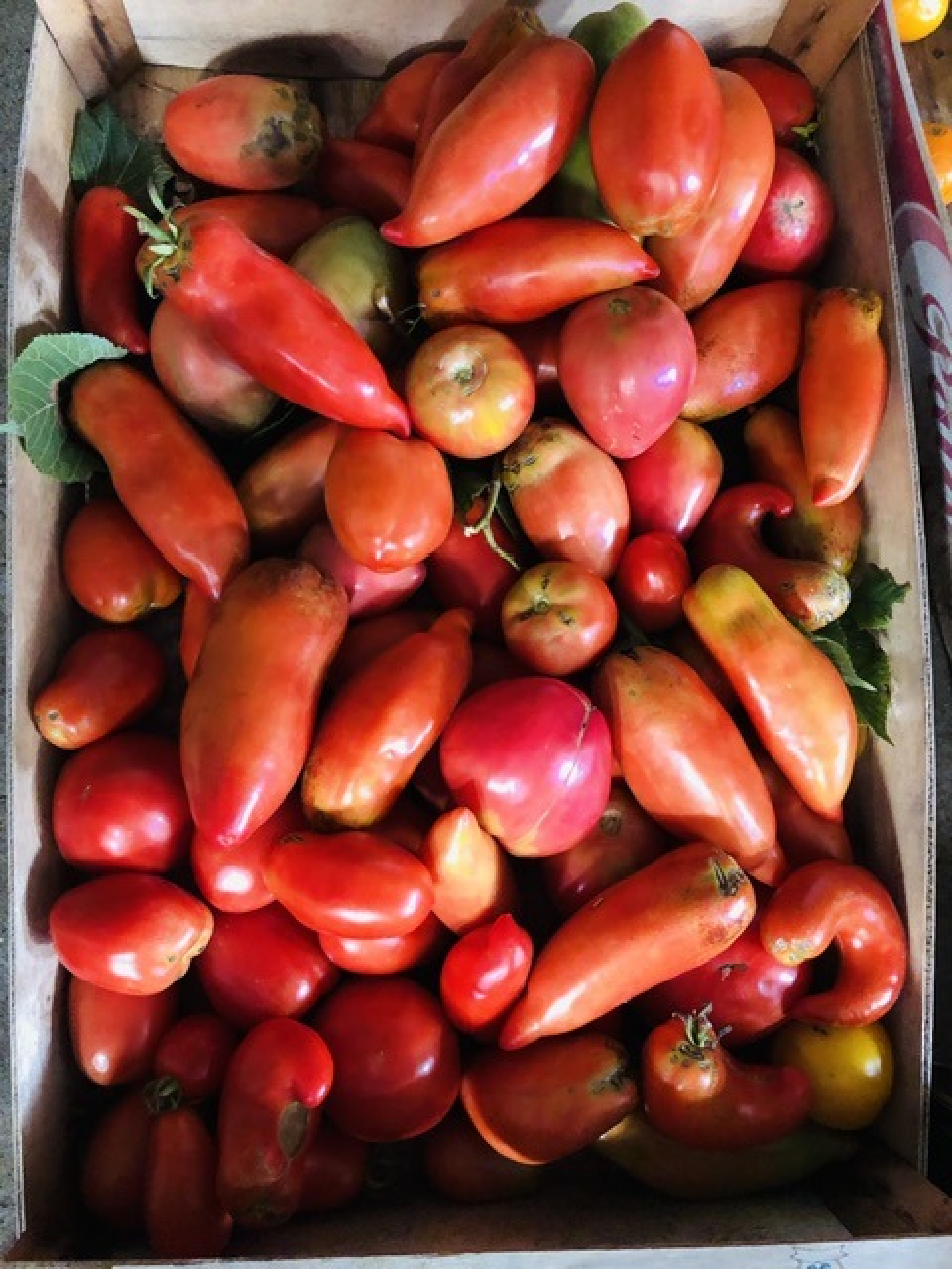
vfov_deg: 63.4
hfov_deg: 49.7
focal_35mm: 28
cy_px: 634
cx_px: 476
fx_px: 1027
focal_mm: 4
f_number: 1.8
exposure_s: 1/4
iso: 100
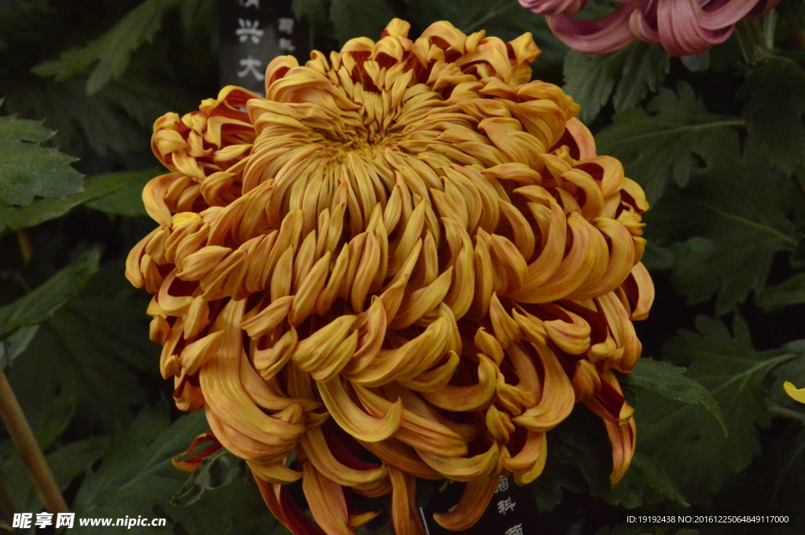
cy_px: 268
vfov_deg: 7.5
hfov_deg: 11.2
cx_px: 402
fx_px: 4089
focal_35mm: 183
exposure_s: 1/160
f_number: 18
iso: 6400
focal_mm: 122
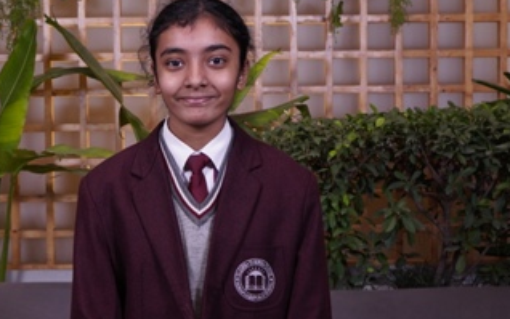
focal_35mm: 66
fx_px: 918
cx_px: 208
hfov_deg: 31.0
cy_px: 160
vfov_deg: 19.7
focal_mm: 31
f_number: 5
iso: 500
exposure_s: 1/125
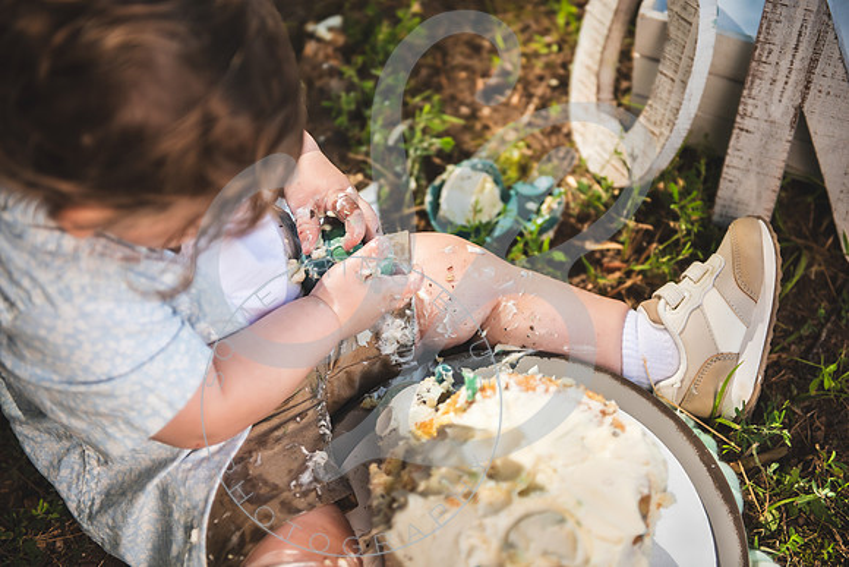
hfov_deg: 32.4
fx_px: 1462
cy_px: 284
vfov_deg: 21.9
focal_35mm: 62
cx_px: 424
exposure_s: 1/800
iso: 100
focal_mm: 62
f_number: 2.8
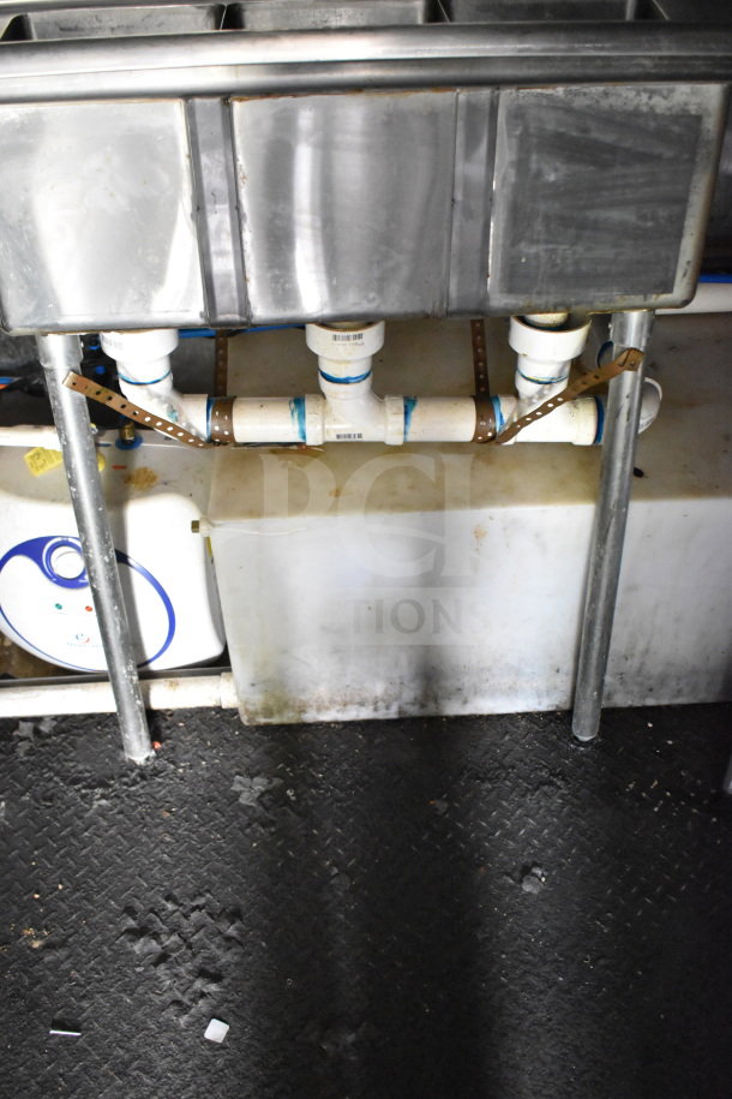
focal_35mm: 33
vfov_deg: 57.2
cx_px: 366
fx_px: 1006
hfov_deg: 40.0
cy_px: 550
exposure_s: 1/50
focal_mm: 22
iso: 6400
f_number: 3.8
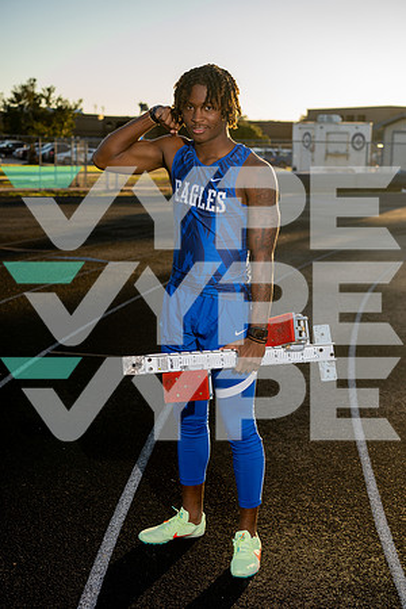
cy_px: 304
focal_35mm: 55
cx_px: 203
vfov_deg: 36.2
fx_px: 930
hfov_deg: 24.6
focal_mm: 55
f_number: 4.5
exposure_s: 1/250
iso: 64
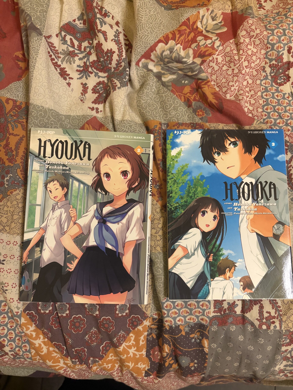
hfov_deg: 53.1
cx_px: 146
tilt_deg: -83.1
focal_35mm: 26
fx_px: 293
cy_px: 195
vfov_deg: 67.3
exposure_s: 1/50
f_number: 1.6
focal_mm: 5.96
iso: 250
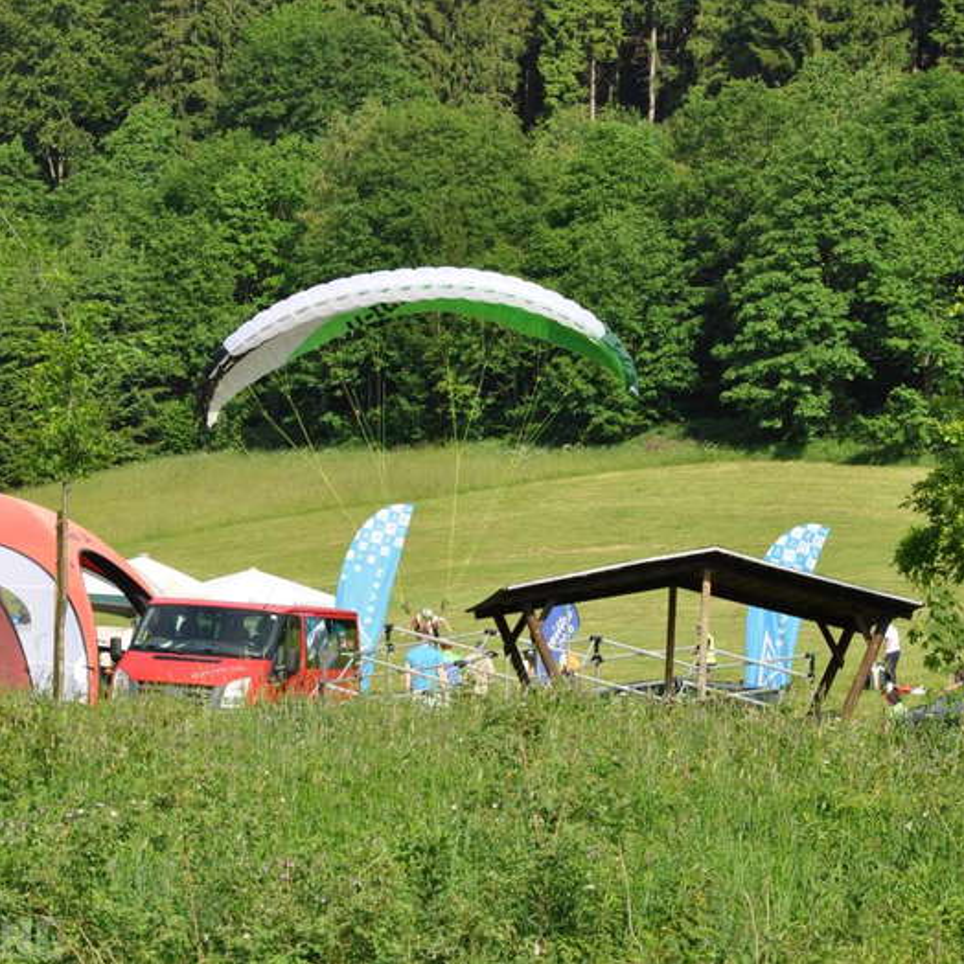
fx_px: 5156
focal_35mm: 164
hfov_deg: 10.7
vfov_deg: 10.7
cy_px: 482
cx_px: 403
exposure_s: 1/320
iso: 200
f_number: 9
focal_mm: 85
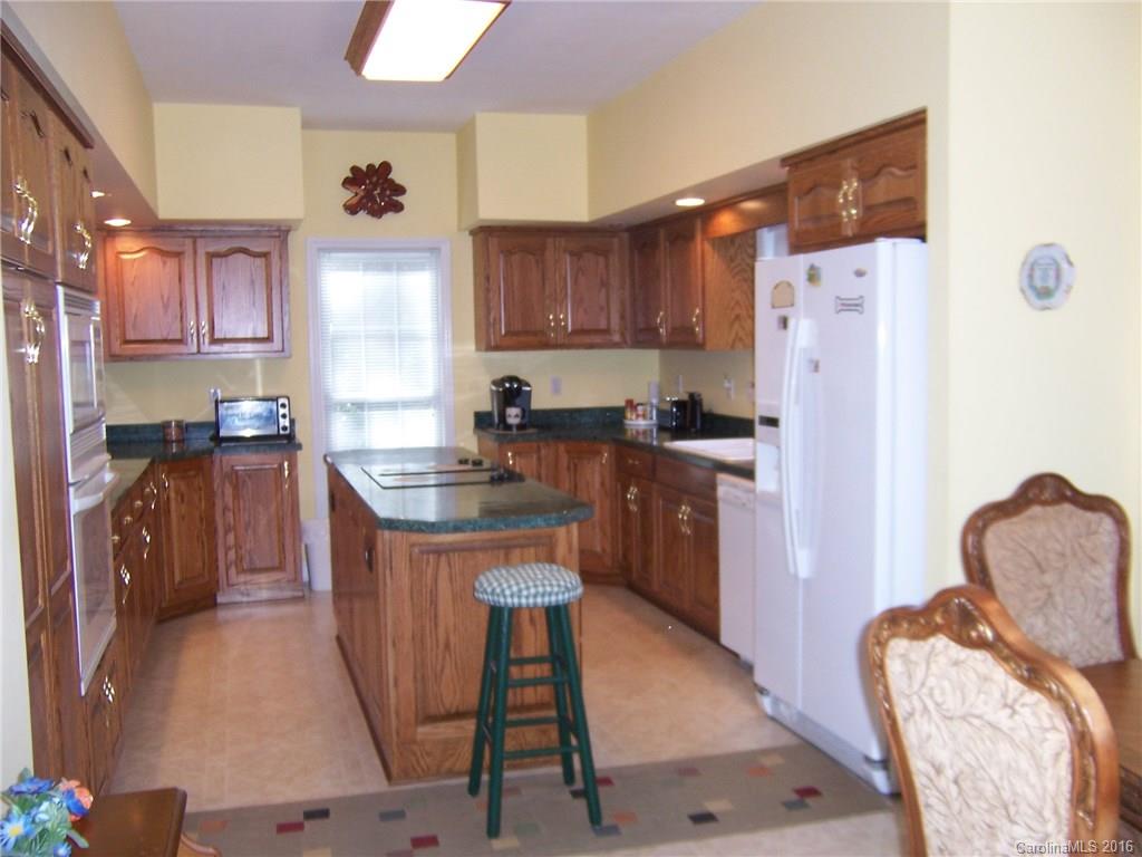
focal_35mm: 33
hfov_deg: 55.4
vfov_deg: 42.9
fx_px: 1089
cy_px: 428
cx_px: 571
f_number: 2.8
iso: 140
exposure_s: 1/60
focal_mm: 5.5
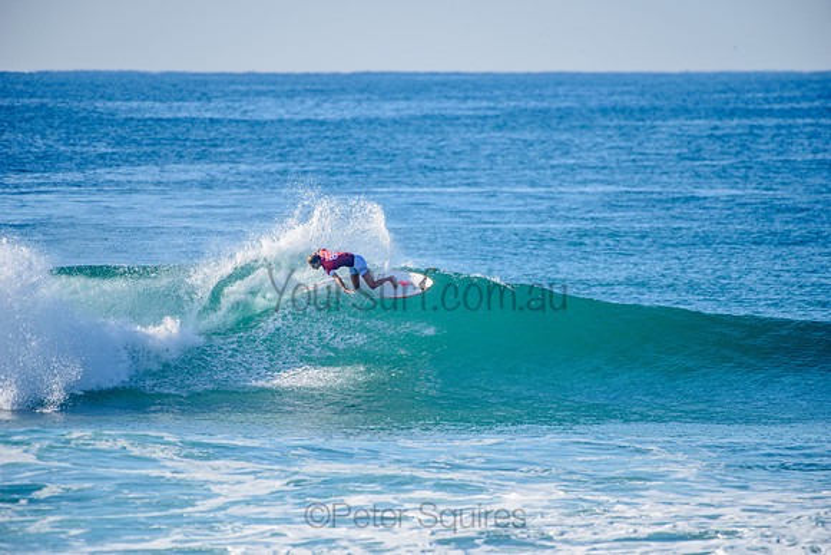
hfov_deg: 4.1
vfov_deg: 2.8
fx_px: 11544
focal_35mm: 500
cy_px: 278
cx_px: 416
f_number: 5.6
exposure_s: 1/1600
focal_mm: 500
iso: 200
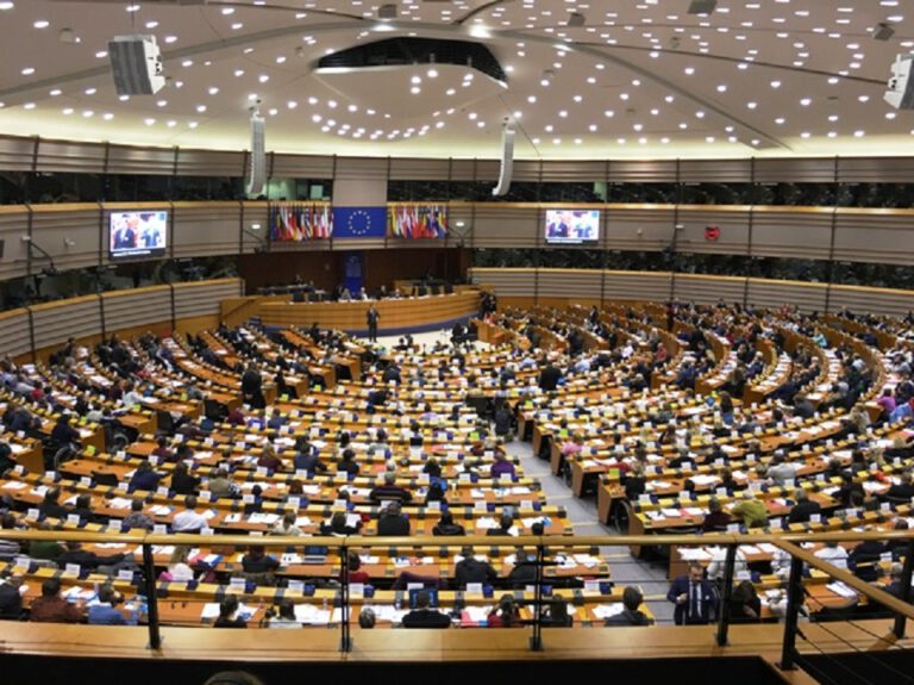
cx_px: 457
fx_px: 765
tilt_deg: -11.0
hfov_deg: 61.7
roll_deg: +0.6
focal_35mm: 29
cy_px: 342
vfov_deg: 48.2
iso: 32
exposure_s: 1/33
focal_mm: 4.15
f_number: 2.2
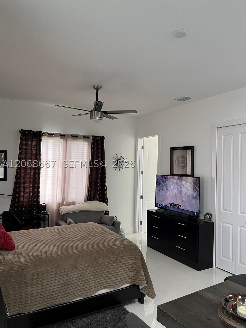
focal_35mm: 26
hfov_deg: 53.1
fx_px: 246
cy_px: 164
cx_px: 123
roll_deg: -2.0
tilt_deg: +1.1
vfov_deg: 67.3
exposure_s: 1/60
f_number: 1.6
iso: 125
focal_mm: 5.1
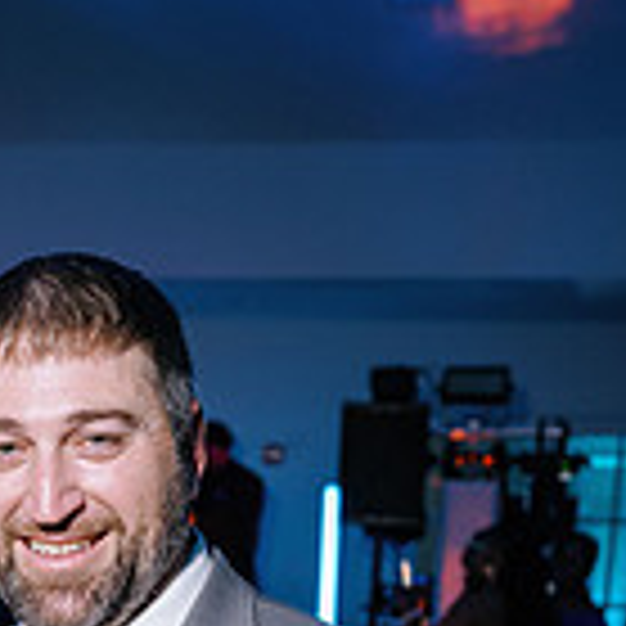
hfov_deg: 17.6
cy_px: 973
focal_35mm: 96
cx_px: -23
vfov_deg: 16.3
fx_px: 1964
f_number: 4
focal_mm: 35
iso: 800
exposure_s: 1/100
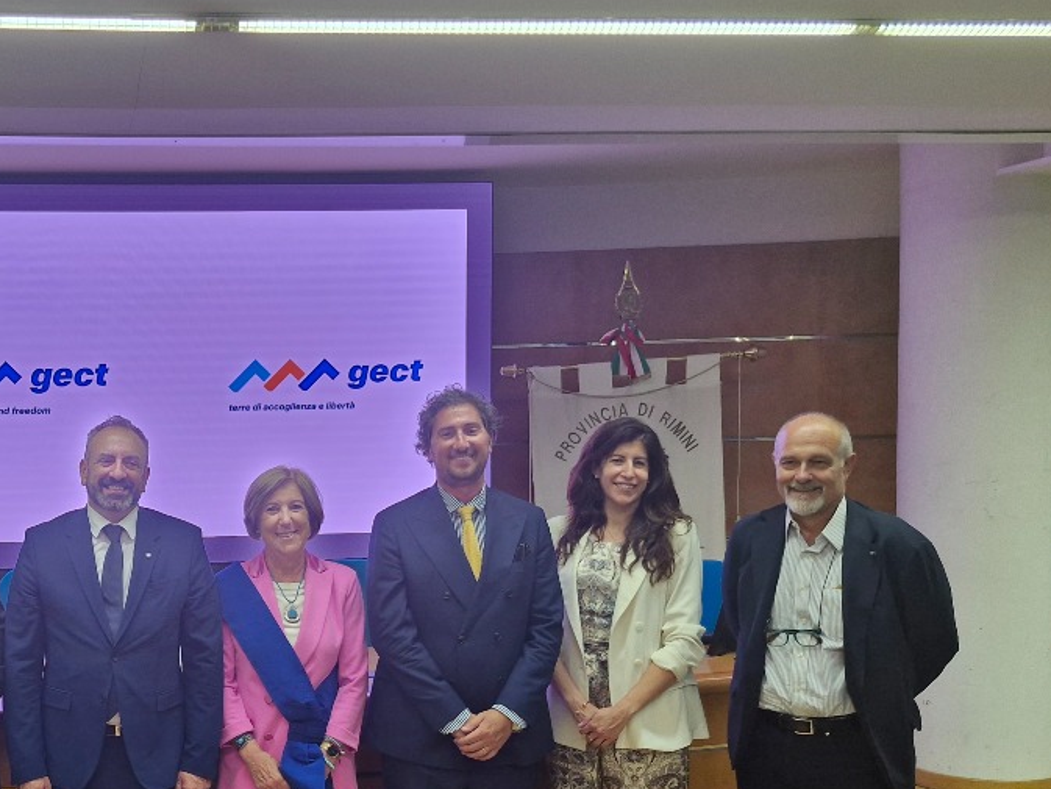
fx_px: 1245
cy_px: 489
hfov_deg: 43.3
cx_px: 187
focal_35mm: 41
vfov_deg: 35.0
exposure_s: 1/100
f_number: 1.8
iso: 160
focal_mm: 5.54
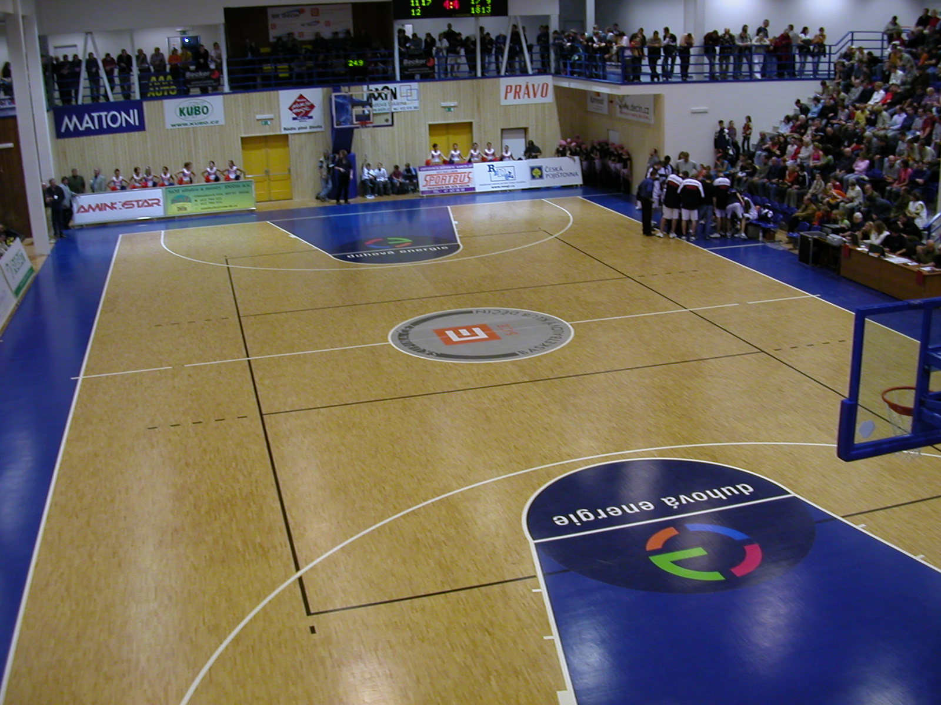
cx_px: 470
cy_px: 352
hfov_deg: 50.1
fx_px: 1006
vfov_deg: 38.7
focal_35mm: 37
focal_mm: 5.6
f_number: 2.7
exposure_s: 1/30
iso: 100
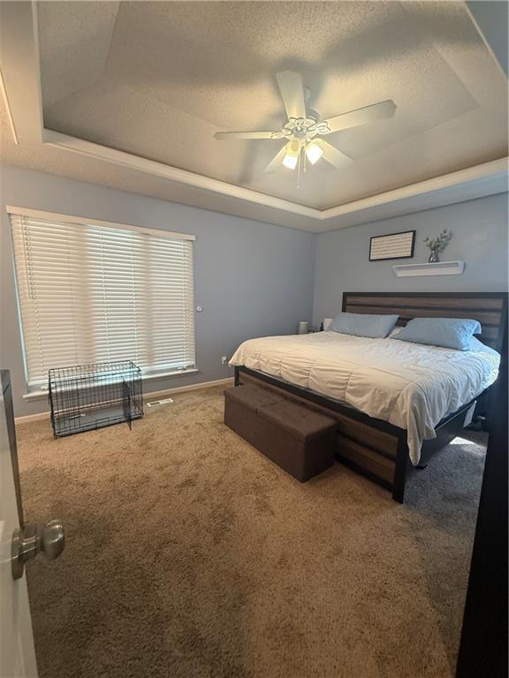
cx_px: 254
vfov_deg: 102.1
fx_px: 274
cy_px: 339
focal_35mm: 14
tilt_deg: -8.3
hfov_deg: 85.7
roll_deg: -1.1
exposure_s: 1/60
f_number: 2.2
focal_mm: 2.22
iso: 320
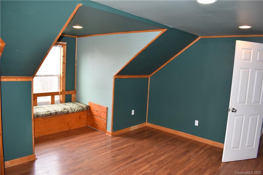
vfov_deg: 47.9
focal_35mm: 27
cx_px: 132
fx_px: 197
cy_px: 88
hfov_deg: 67.4
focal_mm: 18
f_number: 5
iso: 800
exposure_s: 1/100
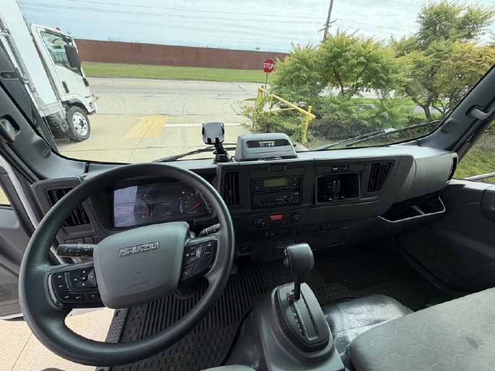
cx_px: 248
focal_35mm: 14
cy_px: 186
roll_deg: -3.1
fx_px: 200
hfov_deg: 102.1
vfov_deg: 85.7
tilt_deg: -32.2
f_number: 2.2
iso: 50
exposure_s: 1/502
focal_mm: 2.22
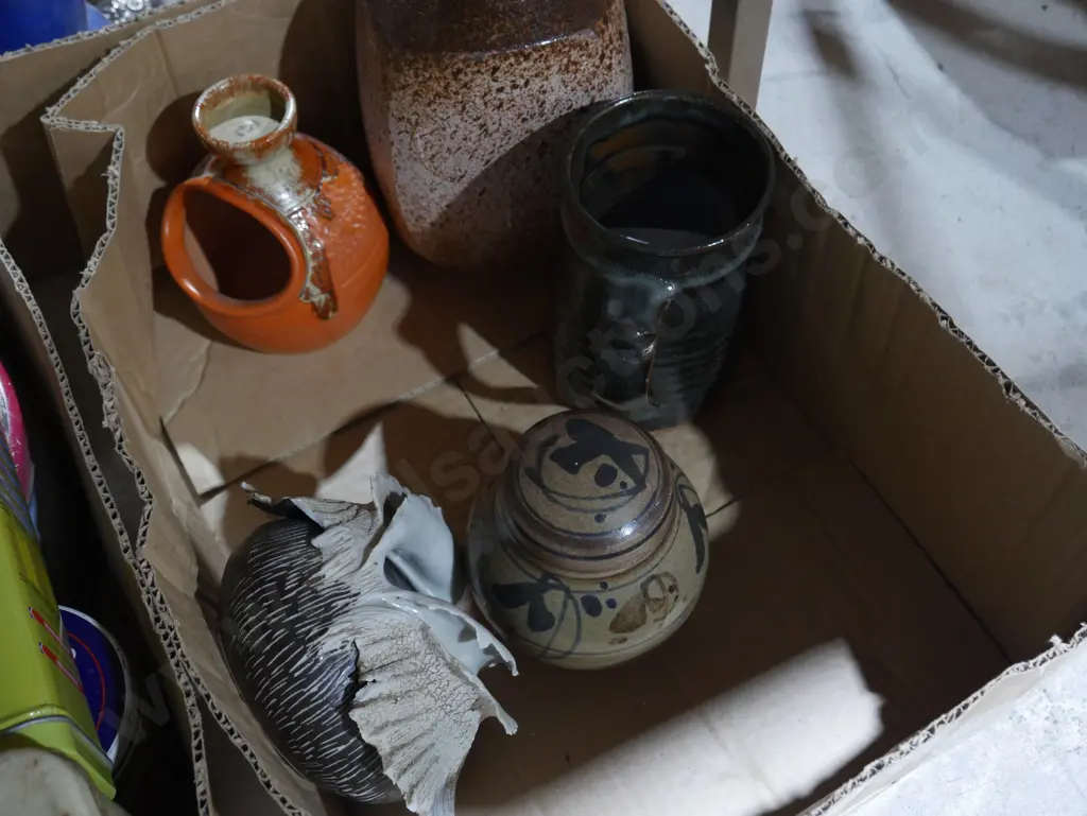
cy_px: 408
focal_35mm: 40
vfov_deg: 36.0
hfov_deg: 46.8
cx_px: 544
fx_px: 1257
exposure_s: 1/60
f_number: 4.5
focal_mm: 20
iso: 1000
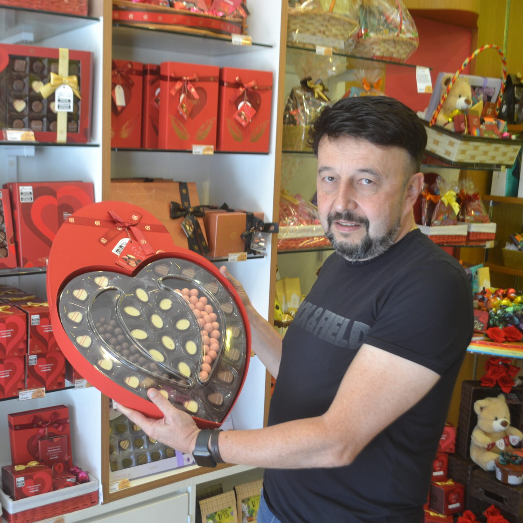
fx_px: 667
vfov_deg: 42.8
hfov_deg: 41.9
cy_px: 264
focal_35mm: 39
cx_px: 152
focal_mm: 20
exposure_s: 1/50
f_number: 3.8
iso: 400
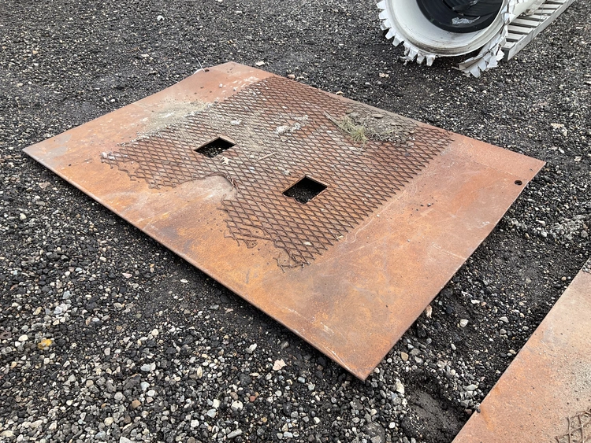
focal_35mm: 29
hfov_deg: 61.6
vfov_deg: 48.3
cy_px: 222
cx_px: 296
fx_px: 495
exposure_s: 1/397
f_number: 1.8
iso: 25
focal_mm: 3
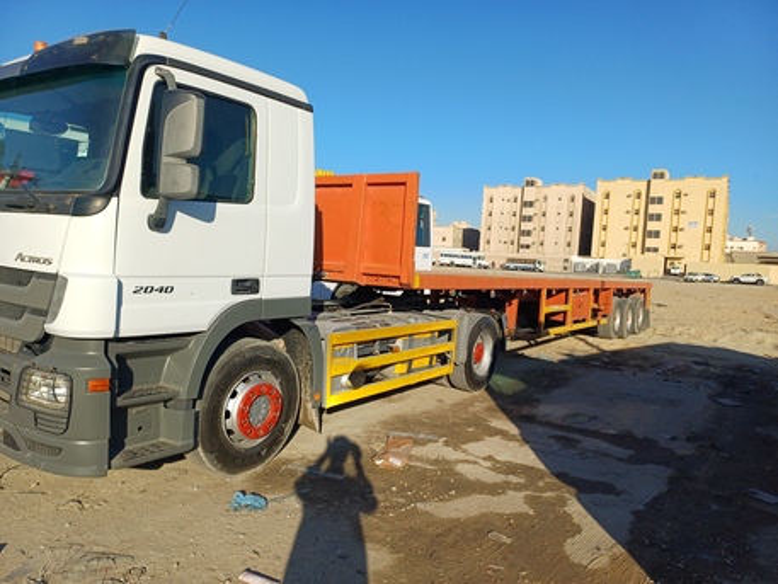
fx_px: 562
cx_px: 389
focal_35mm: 25
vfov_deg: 54.9
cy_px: 292
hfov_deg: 69.4
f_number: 1.8
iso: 50
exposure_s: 1/1658
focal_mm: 4.65
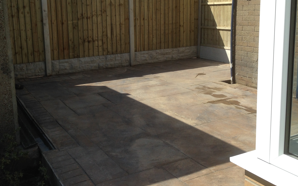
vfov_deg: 29.0
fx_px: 357
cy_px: 61
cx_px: 124
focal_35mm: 44
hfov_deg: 45.1
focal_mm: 4.12
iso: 50
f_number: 2.4
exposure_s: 1/1232
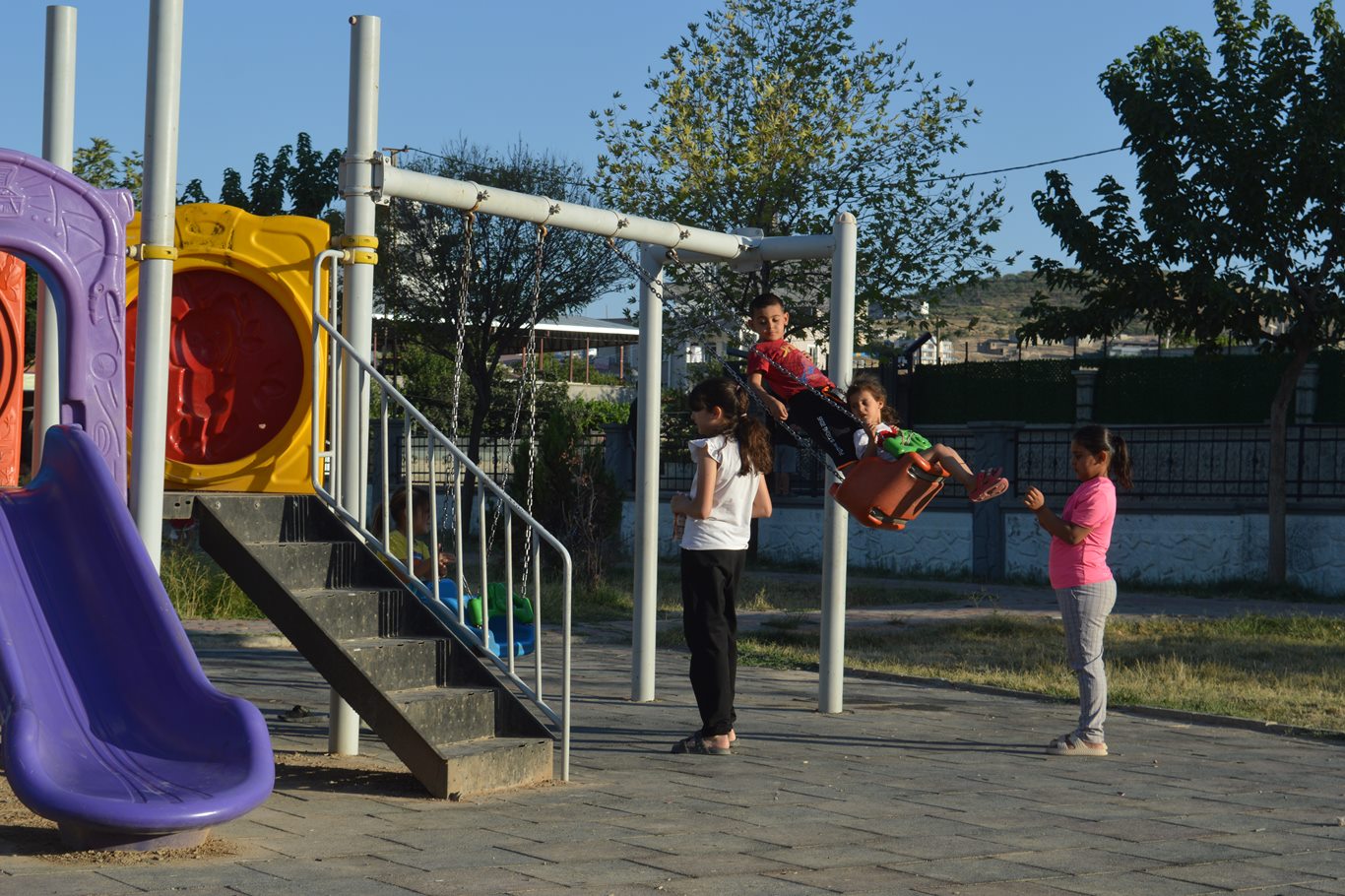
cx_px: 672
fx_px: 2577
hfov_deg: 29.3
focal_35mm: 69
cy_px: 448
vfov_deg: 19.7
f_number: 8
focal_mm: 46
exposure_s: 1/250
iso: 100
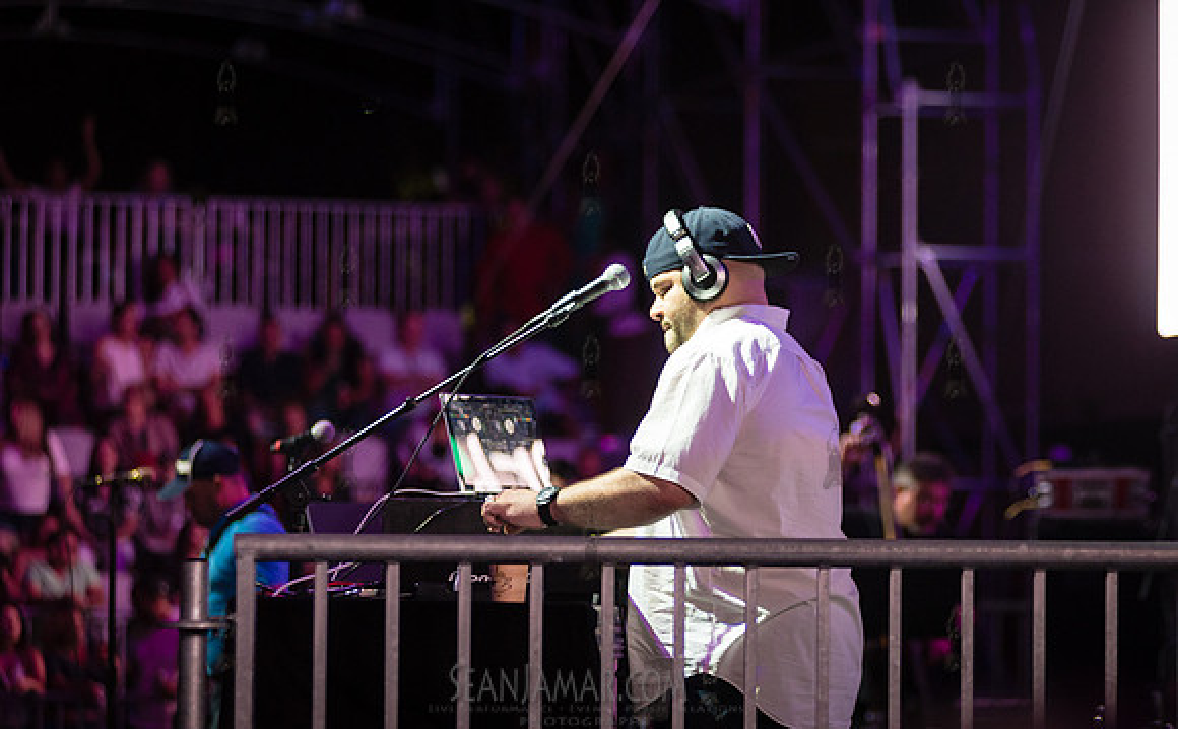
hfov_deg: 12.9
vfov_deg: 8.0
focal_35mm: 163
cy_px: 324
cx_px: 744
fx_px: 5212
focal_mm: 125
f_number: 2.8
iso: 2000
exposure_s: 1/400
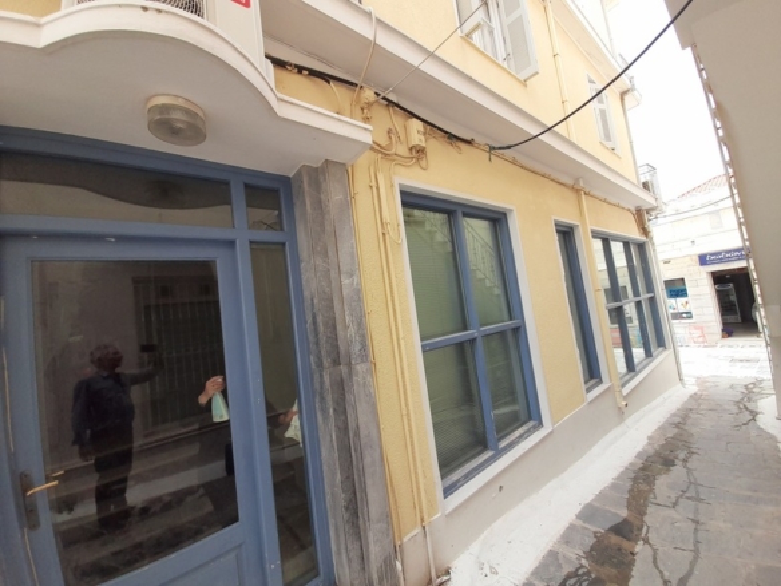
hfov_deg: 106.2
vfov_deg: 89.9
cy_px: 293
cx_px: 390
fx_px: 293
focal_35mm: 13
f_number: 2.2
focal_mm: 1.42
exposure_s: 1/260
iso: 40
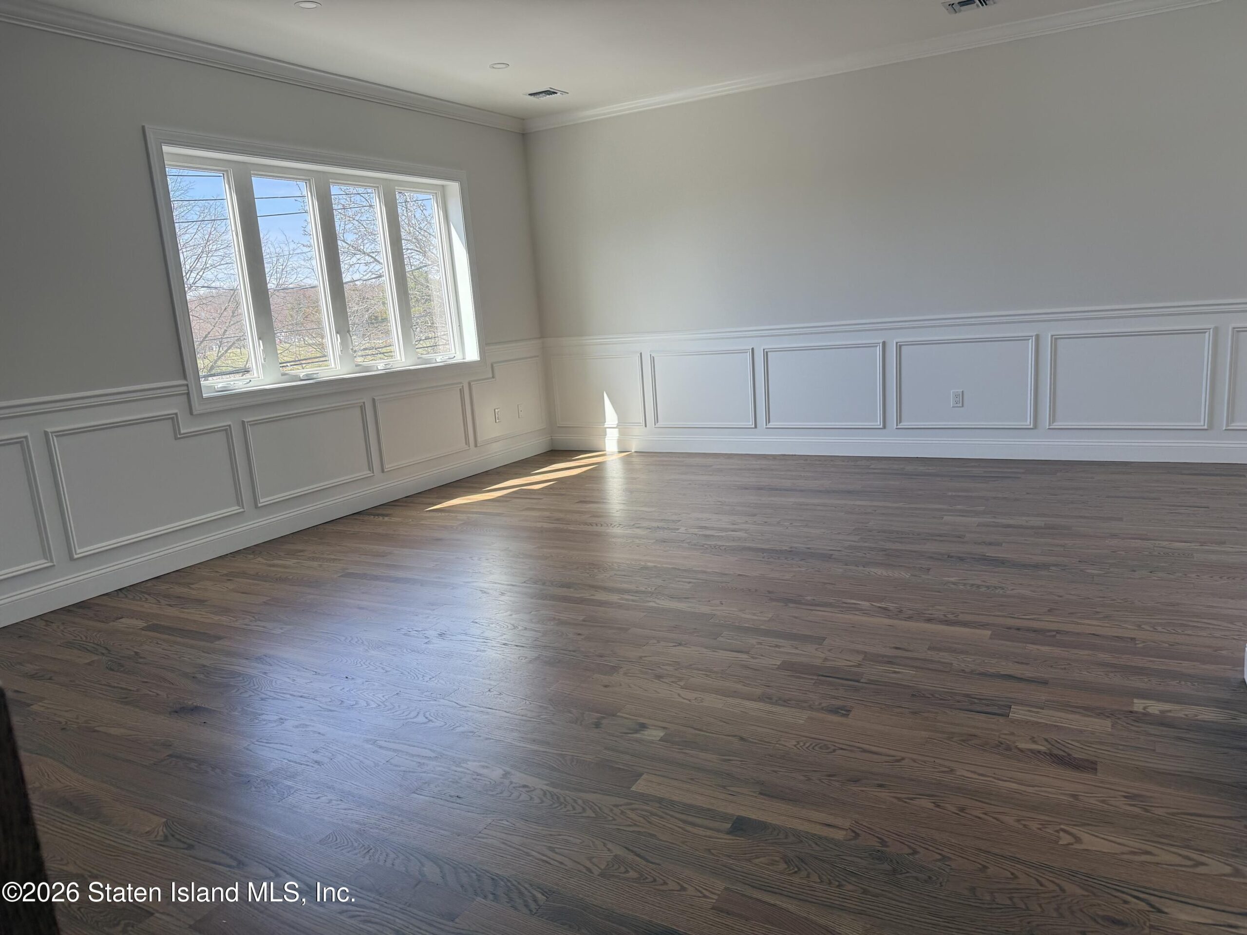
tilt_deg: -10.9
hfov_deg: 71.6
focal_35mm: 24
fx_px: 865
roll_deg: +4.3
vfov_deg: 56.8
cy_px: 468
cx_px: 624
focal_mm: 6.76
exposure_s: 1/543
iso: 100
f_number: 1.78
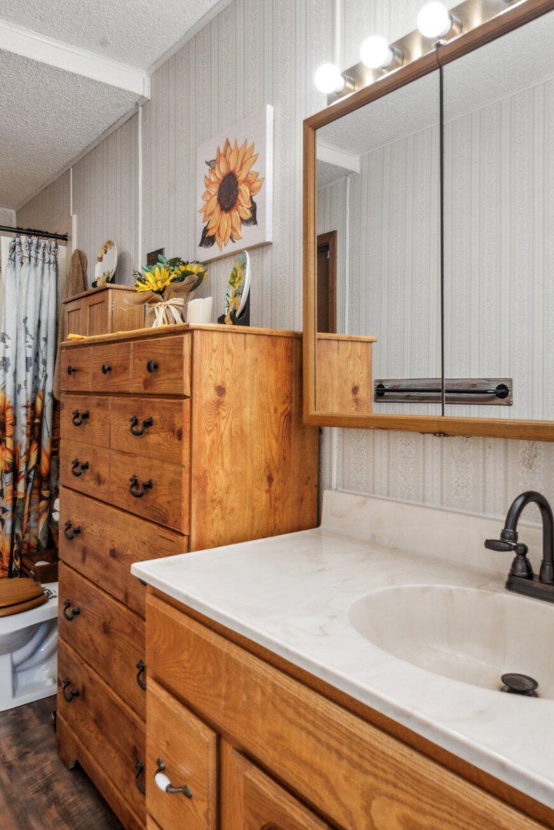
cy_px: 406
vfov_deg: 69.8
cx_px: 285
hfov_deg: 49.9
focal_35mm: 26
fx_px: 595
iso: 400
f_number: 13
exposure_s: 1/4
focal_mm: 16.5
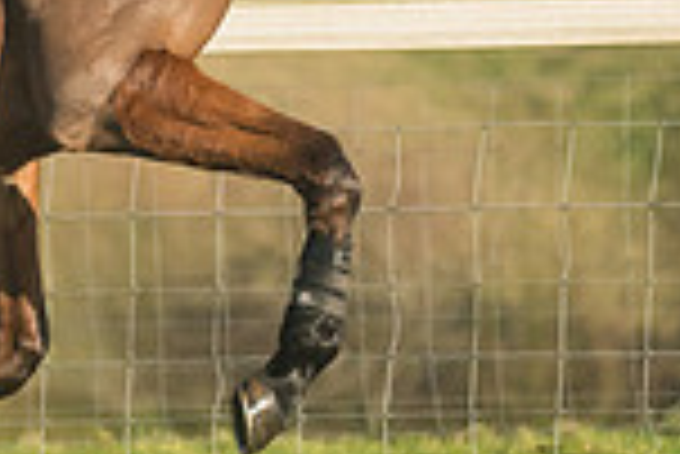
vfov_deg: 1.4
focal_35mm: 978
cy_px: -49
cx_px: -266
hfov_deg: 2.1
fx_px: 18491
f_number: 5
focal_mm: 170
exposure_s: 1/4000
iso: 400
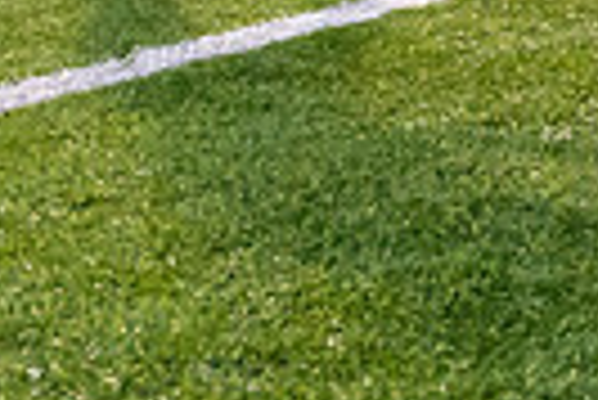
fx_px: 3658
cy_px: -444
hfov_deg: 9.2
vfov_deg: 6.1
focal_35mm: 220
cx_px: -186
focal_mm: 24
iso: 2000
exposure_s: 1/1000
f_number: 2.8
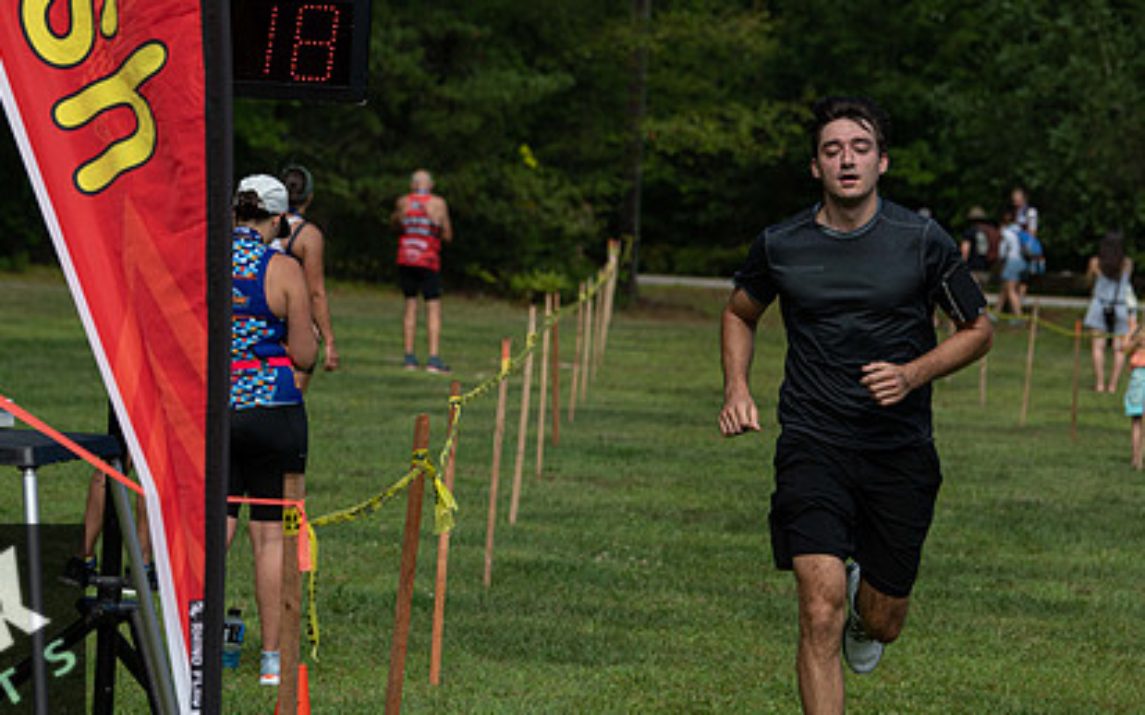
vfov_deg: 7.3
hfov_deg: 11.7
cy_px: 381
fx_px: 5585
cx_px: 496
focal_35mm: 179
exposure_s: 1/1000
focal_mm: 125
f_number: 5.6
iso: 200
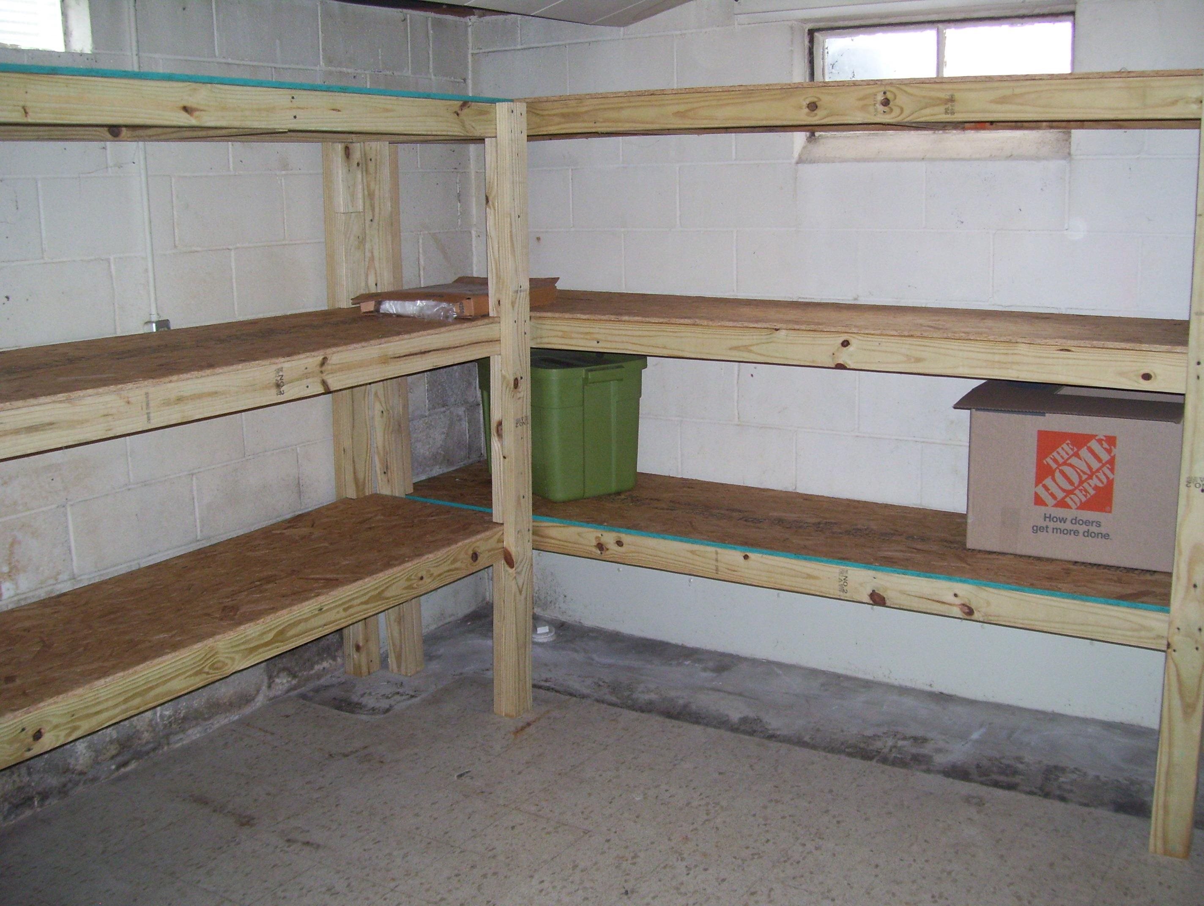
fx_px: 1254
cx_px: 602
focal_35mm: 36
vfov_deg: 39.7
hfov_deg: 51.3
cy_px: 453
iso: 200
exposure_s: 1/60
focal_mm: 6
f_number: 2.7
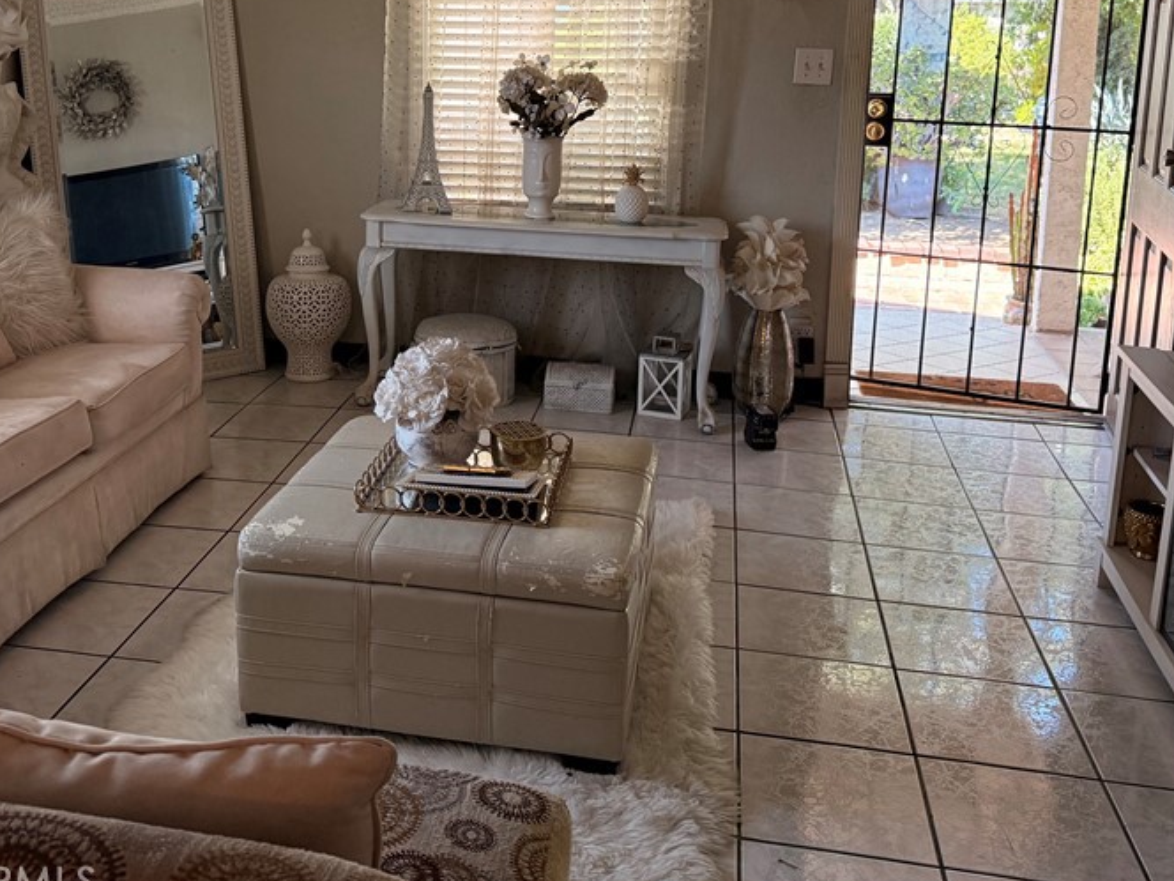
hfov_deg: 49.8
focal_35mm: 37
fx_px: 1255
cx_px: 465
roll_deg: -0.9
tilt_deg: -10.2
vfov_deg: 37.8
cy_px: 228
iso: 250
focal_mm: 6.76
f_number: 1.78
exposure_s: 1/120
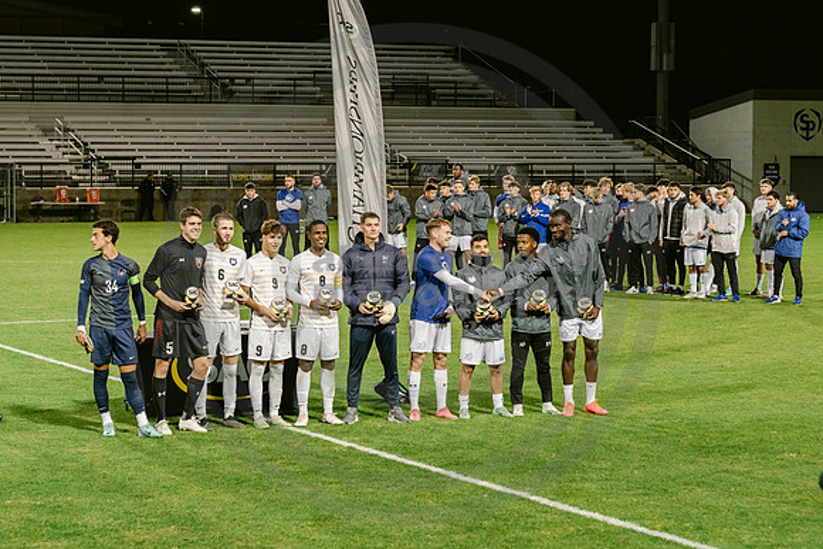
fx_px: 2372
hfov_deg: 19.7
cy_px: 256
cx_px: 448
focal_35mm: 104
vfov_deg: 13.2
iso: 2000
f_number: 4.5
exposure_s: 1/200
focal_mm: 70
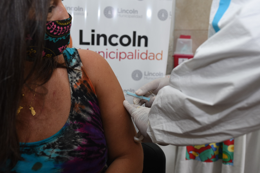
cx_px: 130
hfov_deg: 54.4
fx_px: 253
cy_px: 86
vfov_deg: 37.9
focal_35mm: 35
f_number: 5.6
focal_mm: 35
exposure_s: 1/125
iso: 800
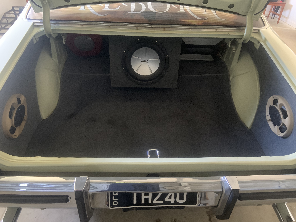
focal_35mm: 26
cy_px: 111
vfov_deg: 53.1
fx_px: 222
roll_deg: -3.8
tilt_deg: -36.3
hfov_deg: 67.3
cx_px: 148
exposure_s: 1/30
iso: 640
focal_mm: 4.25
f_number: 1.8
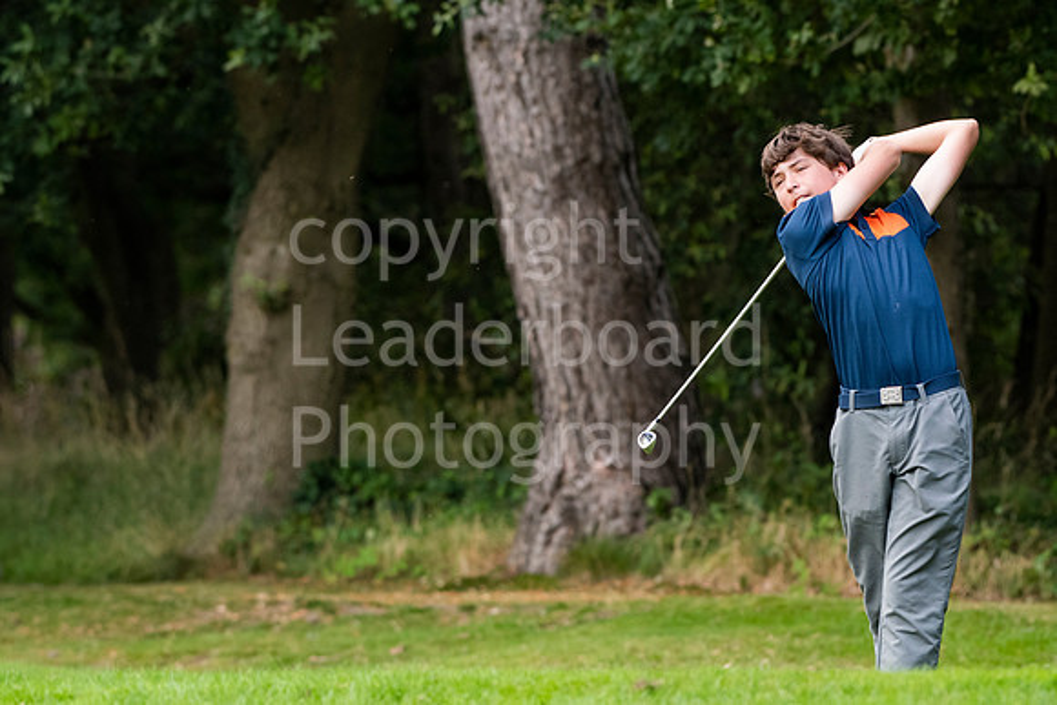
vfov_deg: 3.8
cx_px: 528
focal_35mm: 360
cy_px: 352
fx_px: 10572
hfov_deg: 5.7
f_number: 5.6
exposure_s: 1/1000
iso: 1600
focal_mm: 240
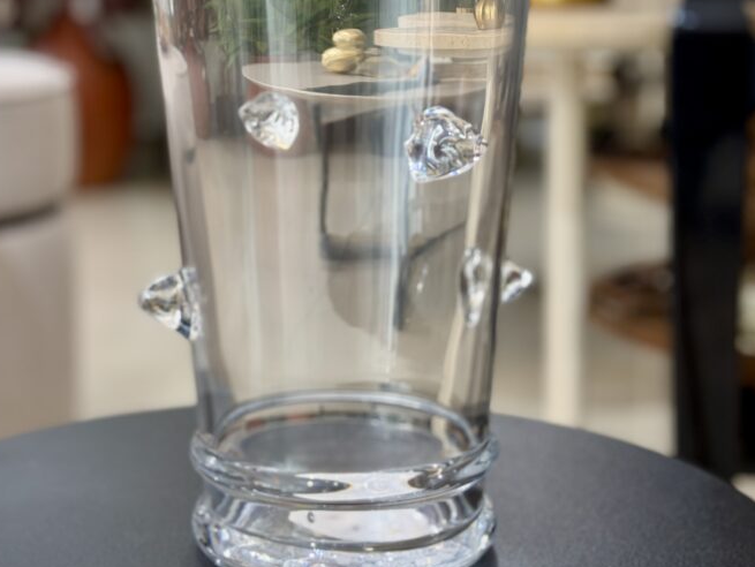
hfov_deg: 26.0
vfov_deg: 19.4
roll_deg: +0.1
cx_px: 334
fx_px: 1637
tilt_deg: -6.3
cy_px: 101
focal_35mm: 75
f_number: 1.78
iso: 80
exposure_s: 1/60
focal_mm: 6.76
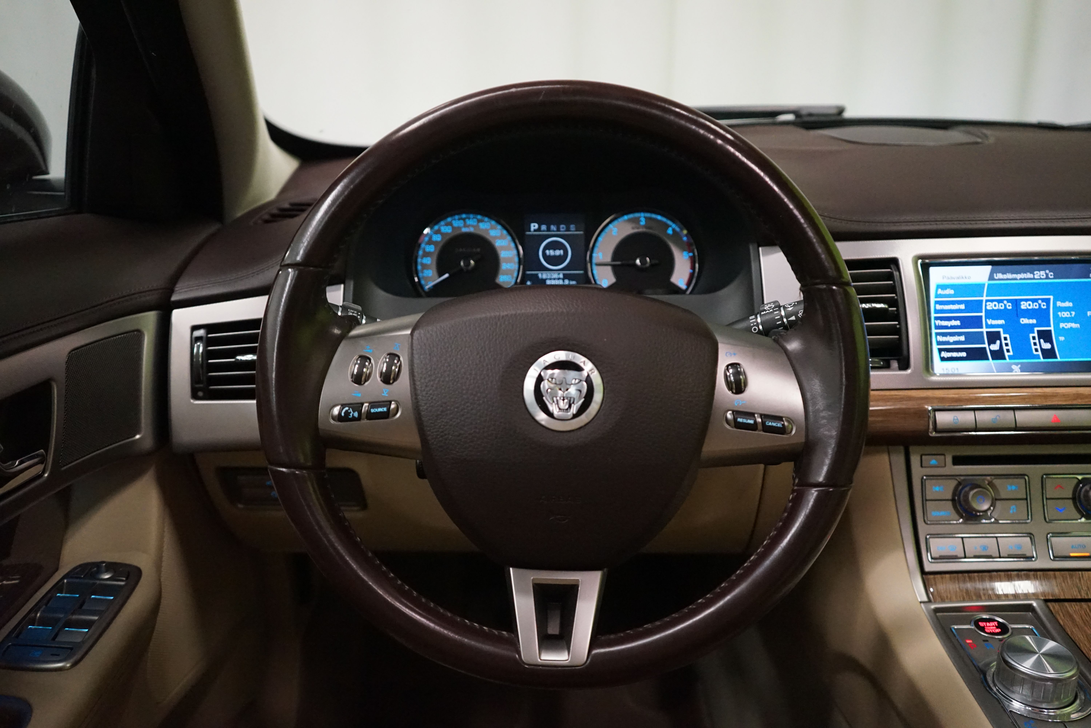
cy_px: 364
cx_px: 546
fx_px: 970
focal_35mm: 32
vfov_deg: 41.1
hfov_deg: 58.7
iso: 6400
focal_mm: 32
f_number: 4
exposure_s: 1/160
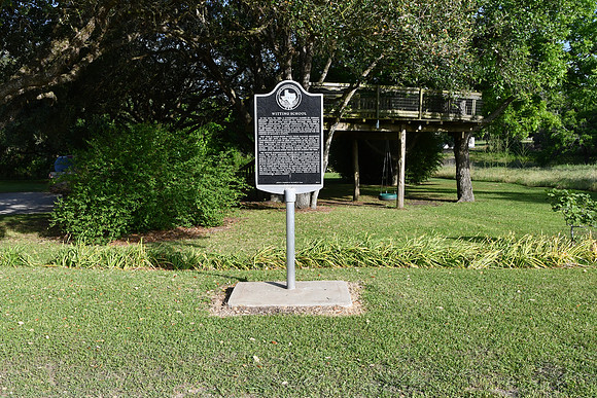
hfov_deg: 57.2
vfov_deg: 40.0
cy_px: 199
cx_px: 298
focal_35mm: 33
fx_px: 547
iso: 800
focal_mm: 22
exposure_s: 1/800
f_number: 14
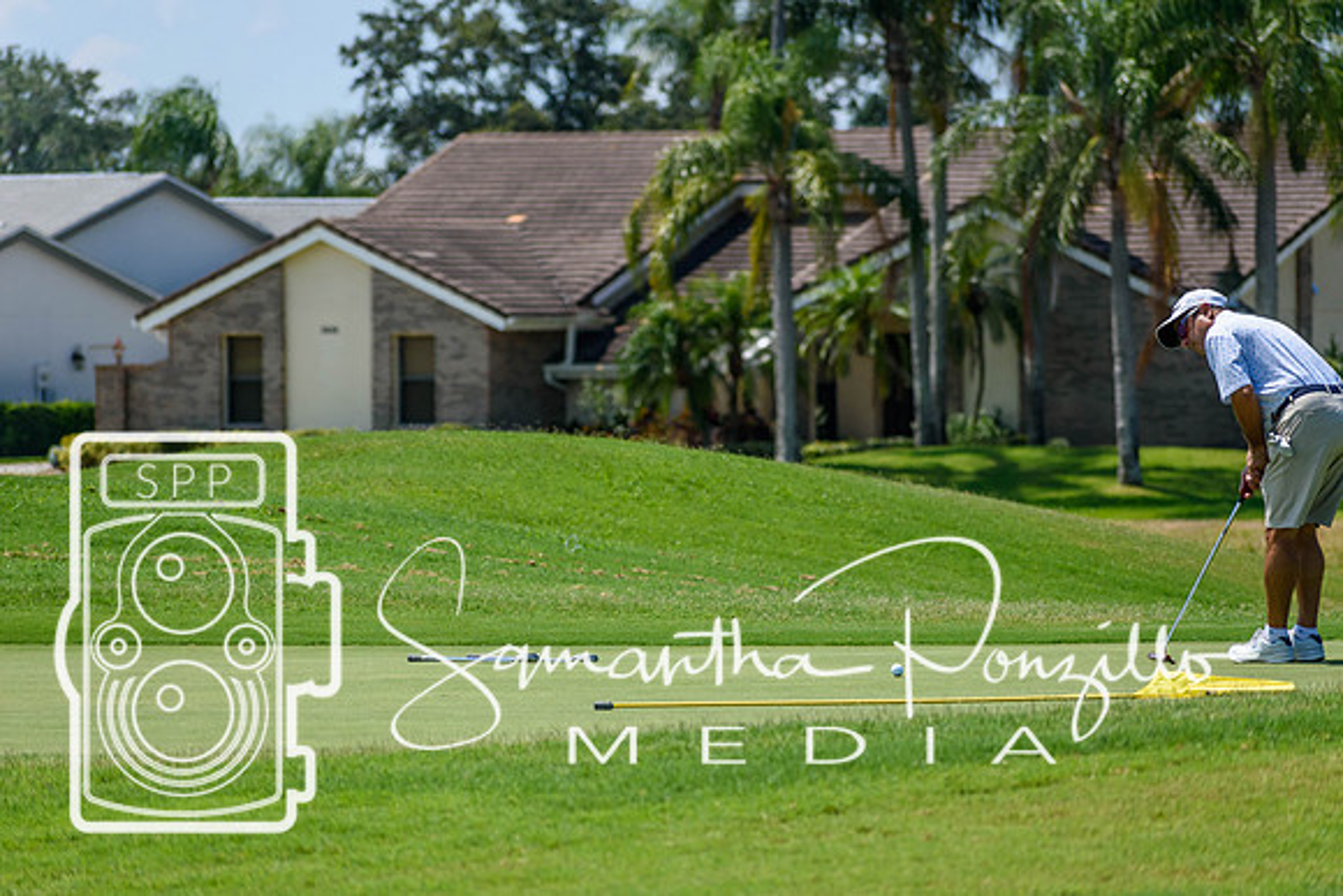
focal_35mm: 262
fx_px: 9795
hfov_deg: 7.8
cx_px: 672
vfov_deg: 5.2
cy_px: 448
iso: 320
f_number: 5.6
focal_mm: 175
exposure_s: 1/2000
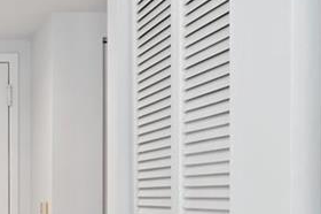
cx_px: -132
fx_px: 712
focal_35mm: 80
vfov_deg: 16.7
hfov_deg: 22.0
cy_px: 211
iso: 200
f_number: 8
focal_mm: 14
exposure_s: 1/5
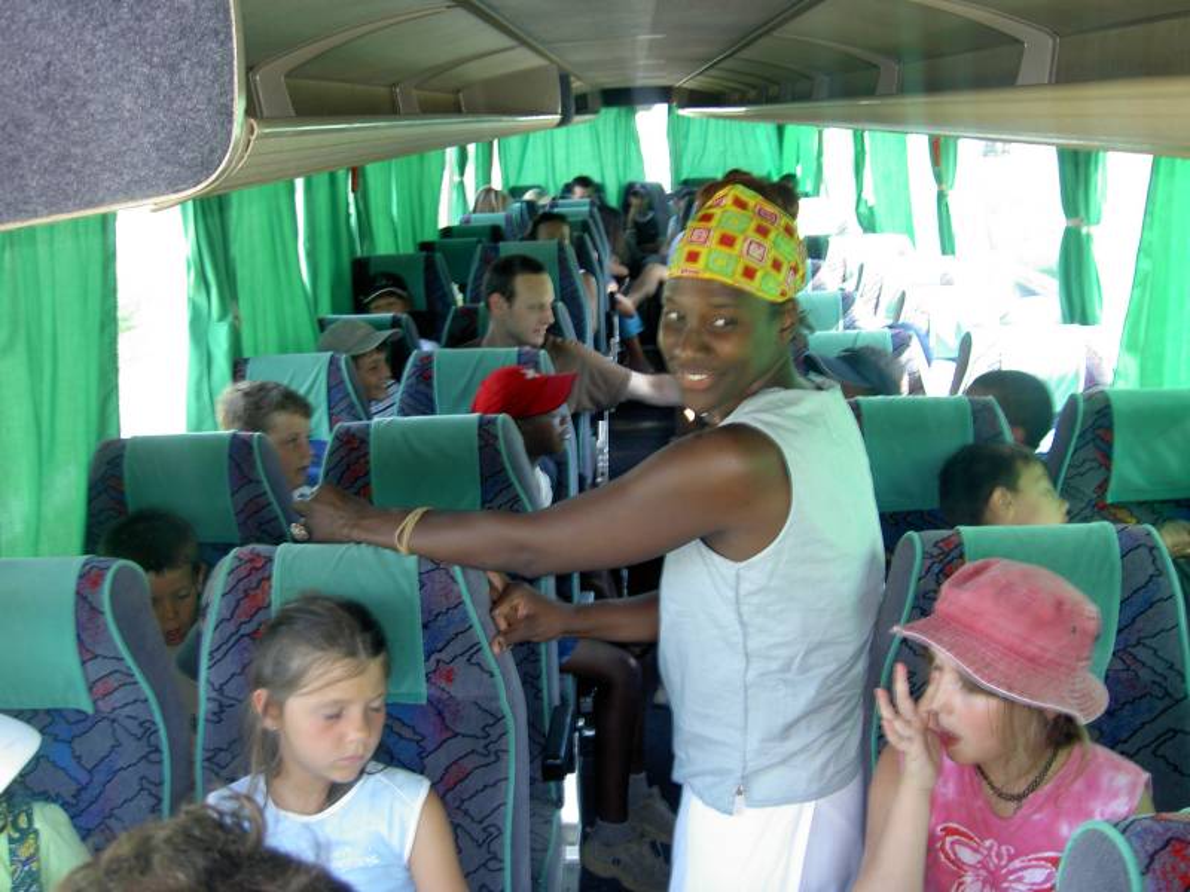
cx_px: 595
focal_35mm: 39
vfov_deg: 36.8
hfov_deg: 47.9
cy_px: 446
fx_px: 1341
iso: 100
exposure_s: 1/30
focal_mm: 8
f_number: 2.8
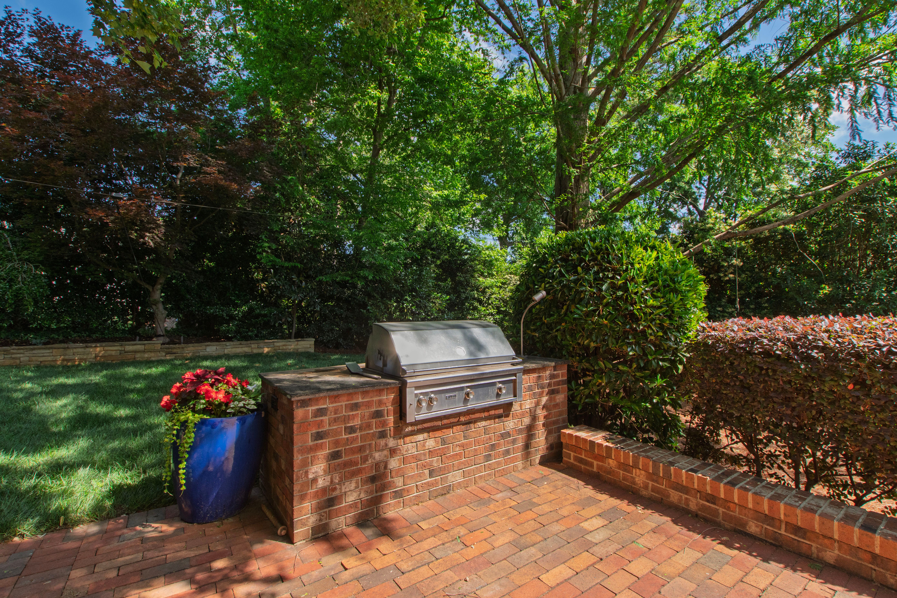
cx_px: 448
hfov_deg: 100.4
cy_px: 299
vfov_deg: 77.3
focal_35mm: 15
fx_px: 374
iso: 320
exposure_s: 1/160
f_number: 8
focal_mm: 10
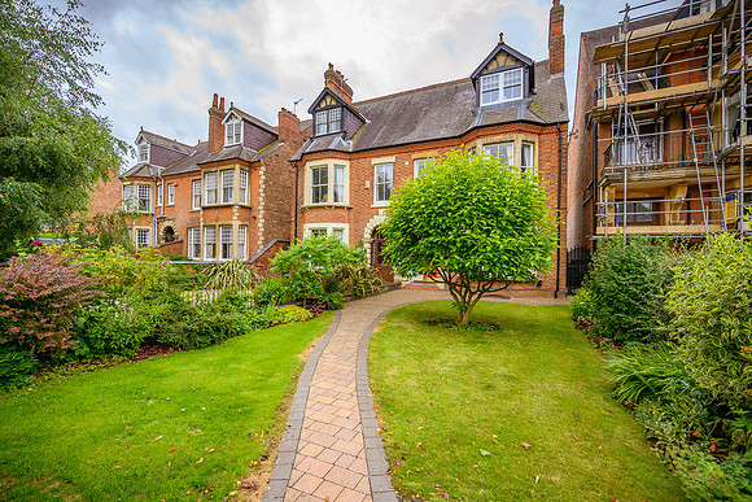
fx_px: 324
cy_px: 251
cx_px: 376
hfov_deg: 98.5
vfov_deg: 75.5
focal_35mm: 16
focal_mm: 15.5
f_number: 4
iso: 100
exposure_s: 1/400
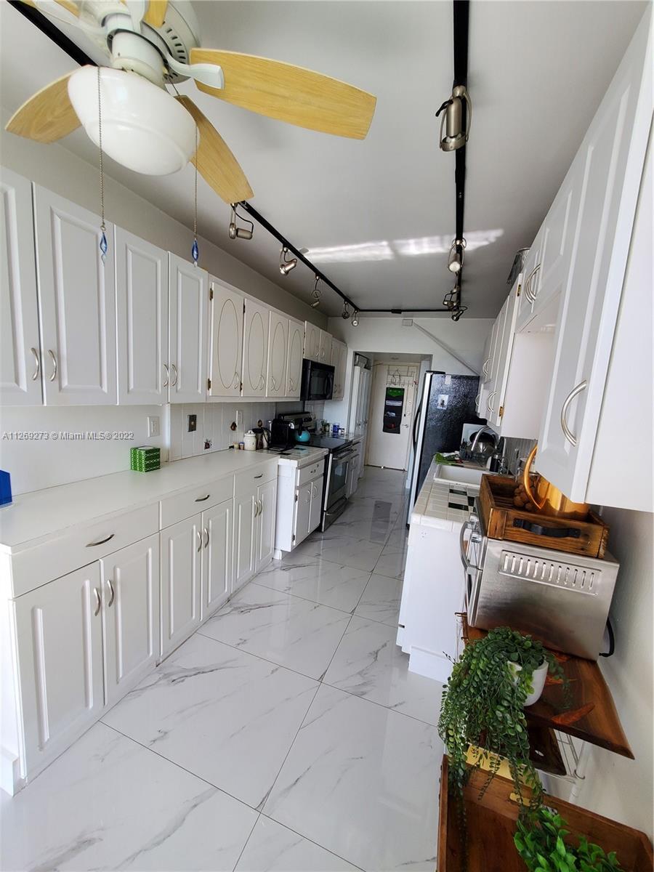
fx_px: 327
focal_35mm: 13
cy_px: 436
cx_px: 327
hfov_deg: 89.9
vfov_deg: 106.2
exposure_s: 1/100
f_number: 2.2
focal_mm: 1.8
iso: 80
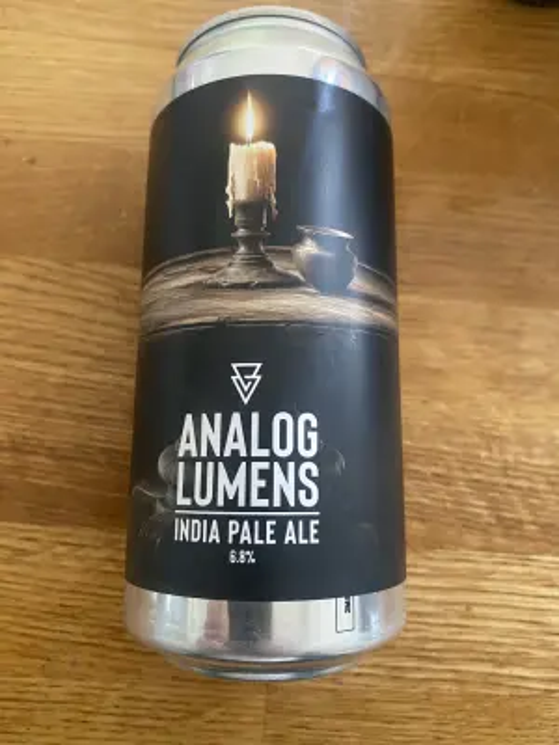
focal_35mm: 25
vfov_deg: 69.4
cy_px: 372
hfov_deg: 54.9
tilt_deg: -77.8
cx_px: 280
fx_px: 538
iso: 640
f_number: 1.8
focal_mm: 4.25
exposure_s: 1/37
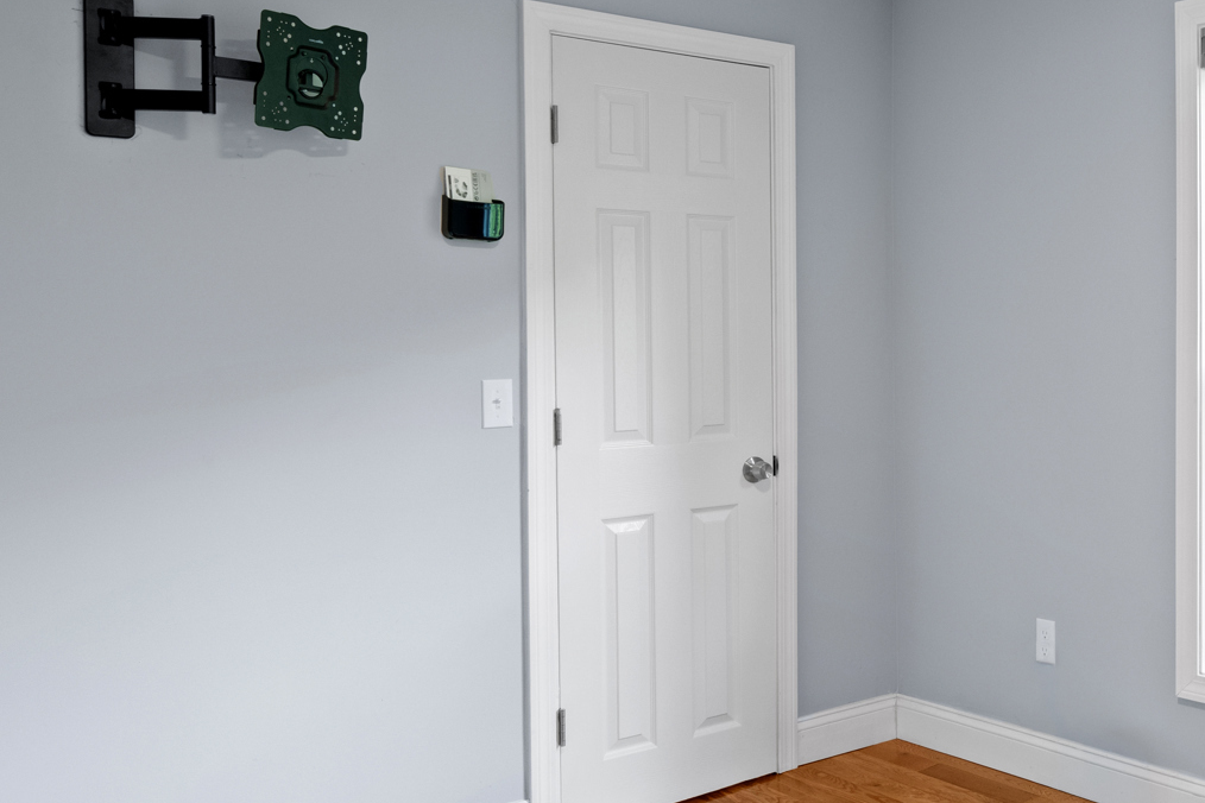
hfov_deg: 45.5
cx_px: 1096
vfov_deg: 34.8
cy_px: 328
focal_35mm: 38
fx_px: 1280
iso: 320
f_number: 9
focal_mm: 15.5
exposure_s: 1/2.5
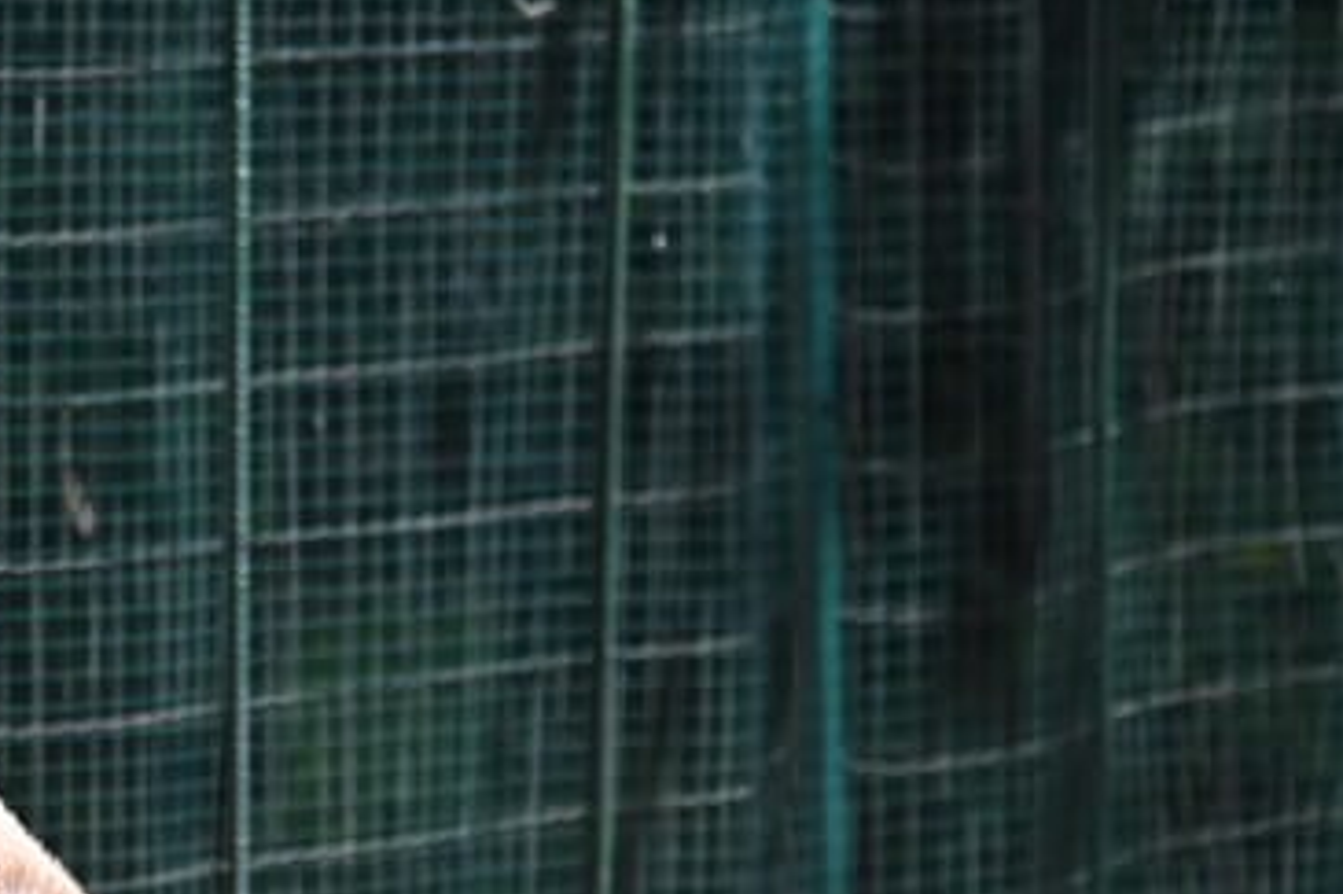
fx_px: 29457
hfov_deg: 2.6
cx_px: 63
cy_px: 668
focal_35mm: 790
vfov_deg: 1.7
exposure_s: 1/1250
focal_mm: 150
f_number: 5.3
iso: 400
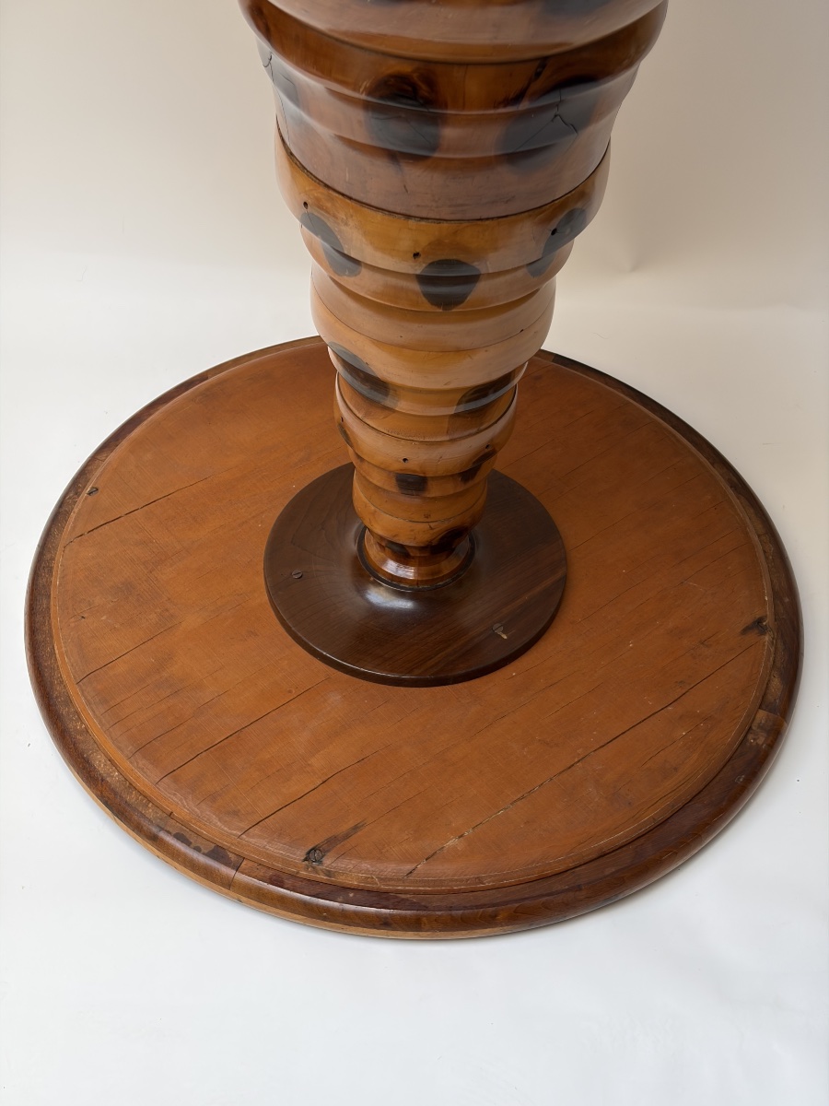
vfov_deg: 36.8
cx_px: 414
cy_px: 553
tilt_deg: -48.0
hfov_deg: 28.0
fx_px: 1660
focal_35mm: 52
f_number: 1.6
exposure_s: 1/101
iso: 50
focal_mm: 5.96
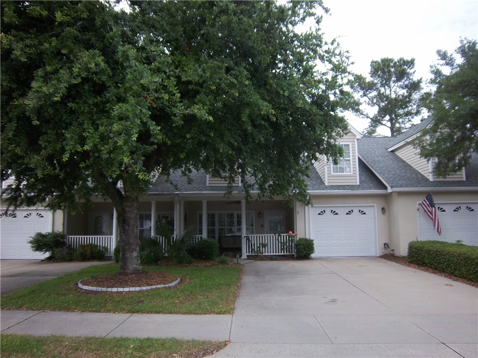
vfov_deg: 49.7
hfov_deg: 63.4
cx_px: 239
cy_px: 179
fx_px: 387
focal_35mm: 28
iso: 64
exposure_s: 1/250
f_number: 3.5
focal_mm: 5.1
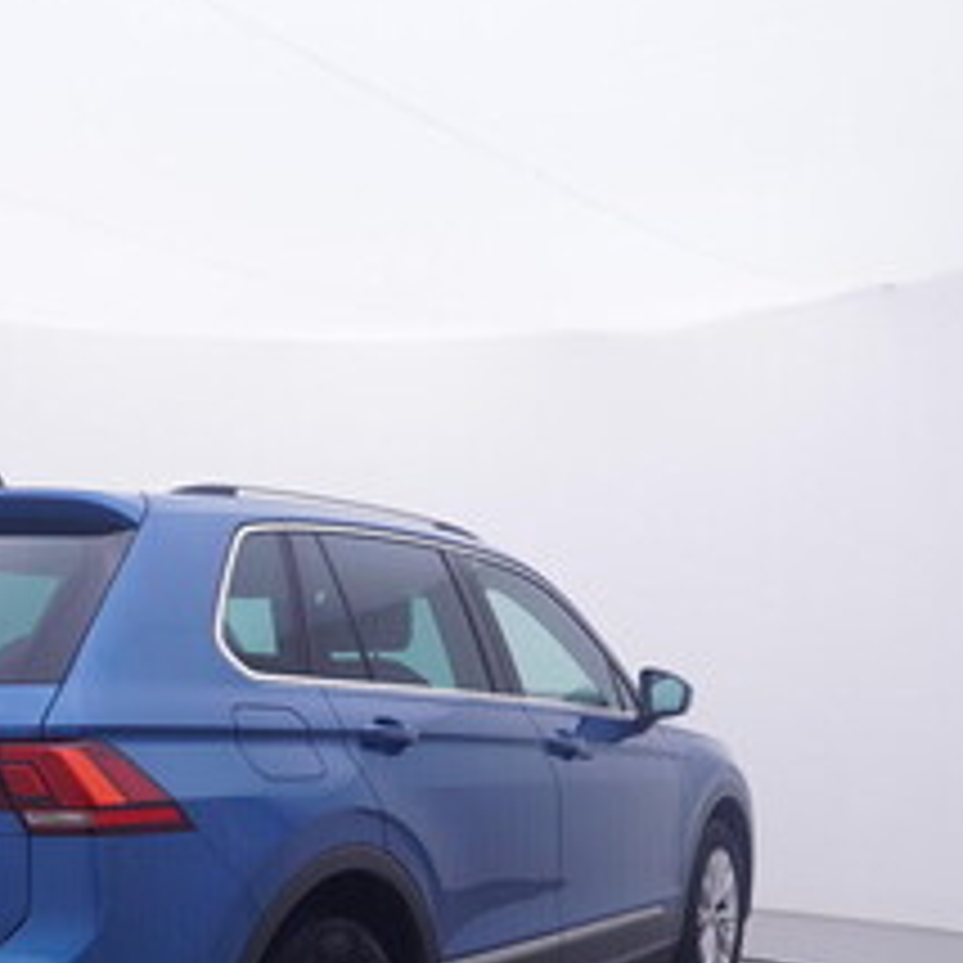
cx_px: 331
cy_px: 758
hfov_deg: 34.3
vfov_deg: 33.7
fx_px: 1545
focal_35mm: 49
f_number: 5
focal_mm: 15
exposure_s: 1/80
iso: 200
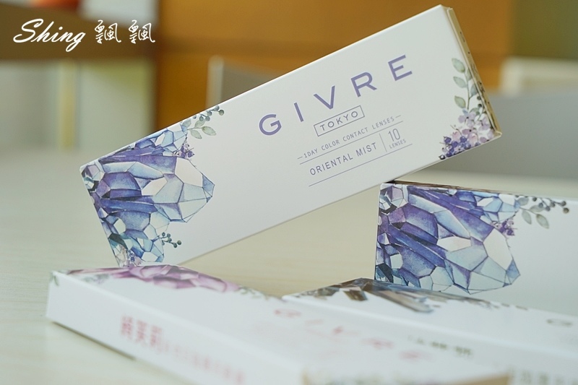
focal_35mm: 69
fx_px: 1108
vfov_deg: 19.7
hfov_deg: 29.2
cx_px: 289
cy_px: 192
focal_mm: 69
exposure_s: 1/80
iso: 125
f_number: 7.1
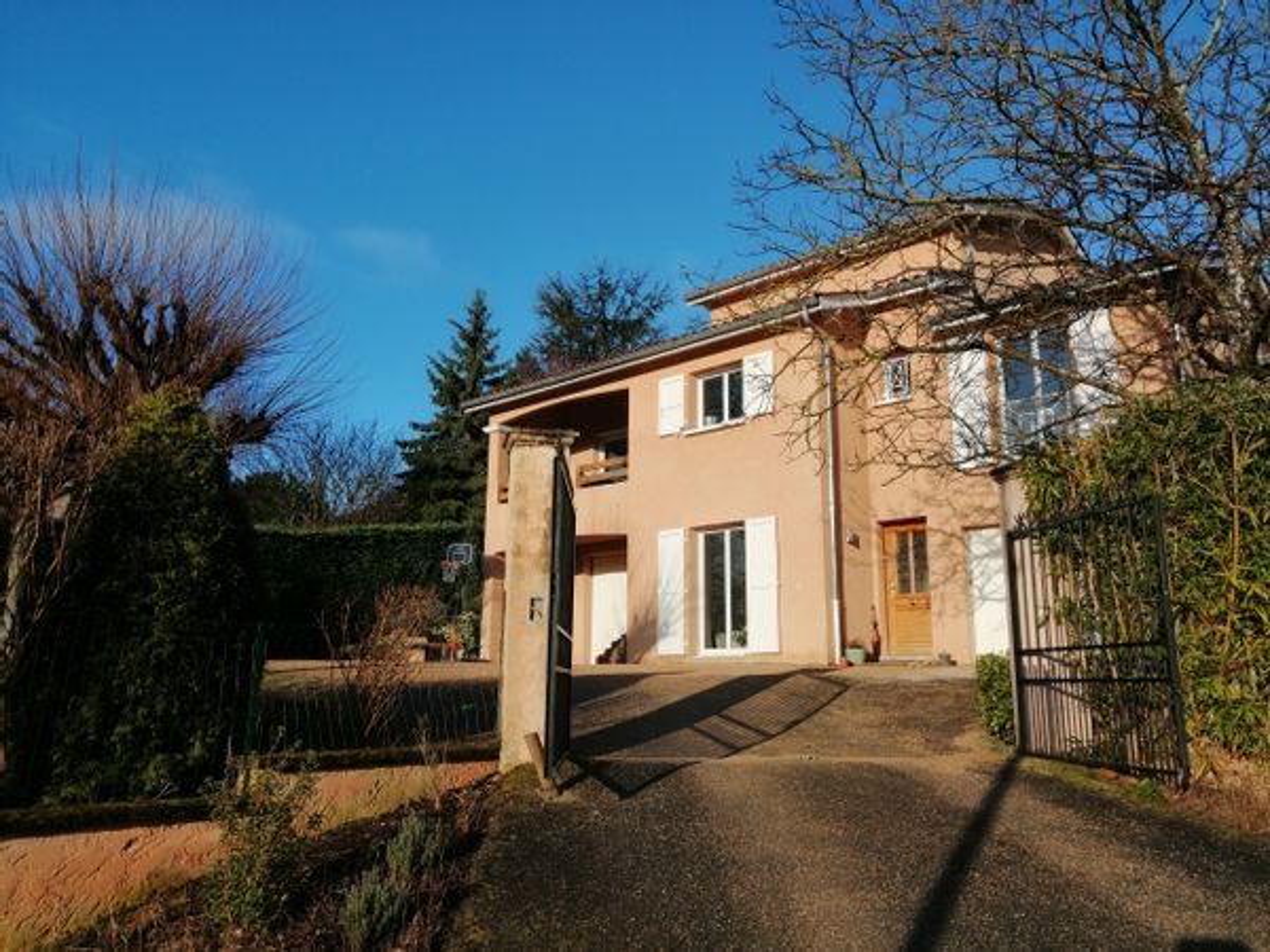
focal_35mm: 27
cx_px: 635
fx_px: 991
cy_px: 476
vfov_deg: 51.4
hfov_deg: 65.3
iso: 50
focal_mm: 3.95
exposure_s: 1/1786
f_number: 1.8
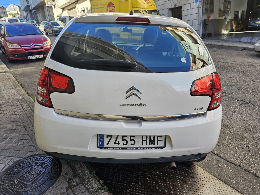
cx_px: 130
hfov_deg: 73.9
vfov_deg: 58.9
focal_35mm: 23
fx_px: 173
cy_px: 98
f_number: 1.7
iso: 10
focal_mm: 6.3
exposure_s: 1/106
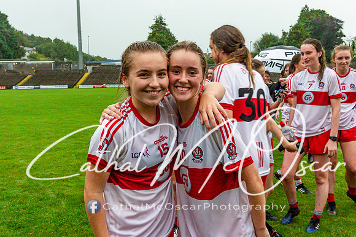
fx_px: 376
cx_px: 178
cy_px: 118
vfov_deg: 35.0
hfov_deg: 50.7
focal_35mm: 38
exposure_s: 1/100
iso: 3200
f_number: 6.3
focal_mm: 38
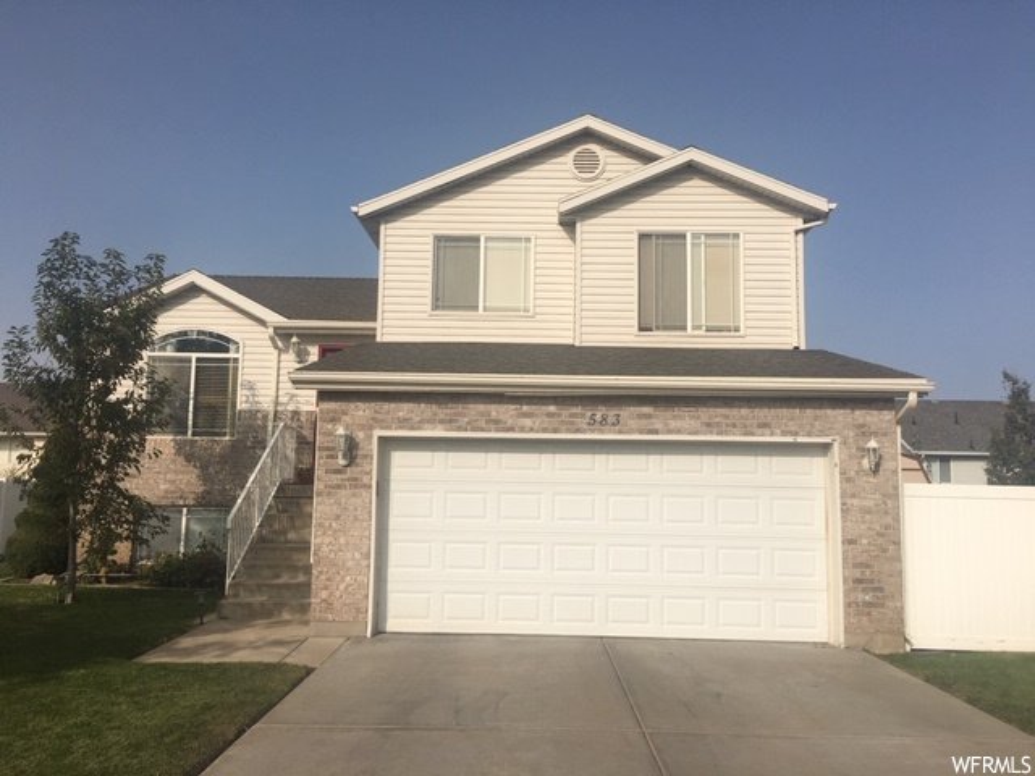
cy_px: 388
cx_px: 518
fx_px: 867
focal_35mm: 29
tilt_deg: +7.2
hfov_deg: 61.7
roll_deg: -0.9
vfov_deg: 48.2
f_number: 2.2
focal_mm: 4.15
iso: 25
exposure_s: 1/3846
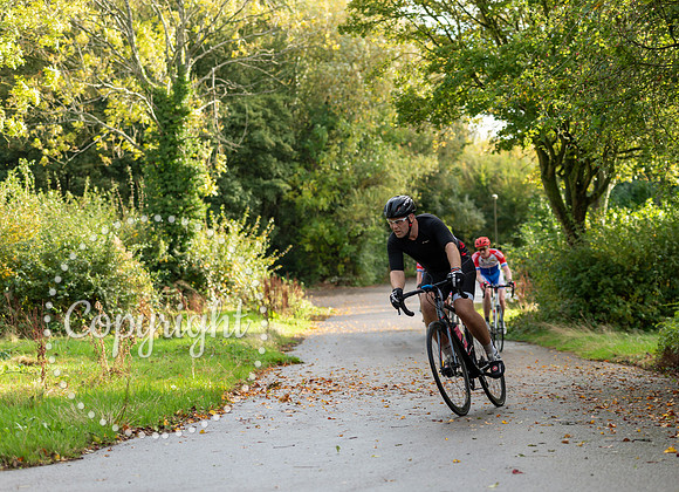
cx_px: 415
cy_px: 277
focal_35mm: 83
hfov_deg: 23.7
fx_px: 1613
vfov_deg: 17.3
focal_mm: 70
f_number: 3.2
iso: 200
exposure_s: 1/400
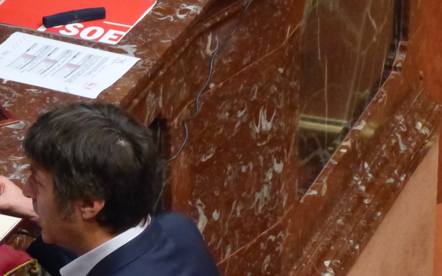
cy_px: 247
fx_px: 3445
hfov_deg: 7.3
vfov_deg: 4.6
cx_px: 56
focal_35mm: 286
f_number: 3.2
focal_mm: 23.1
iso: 800
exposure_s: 1/80
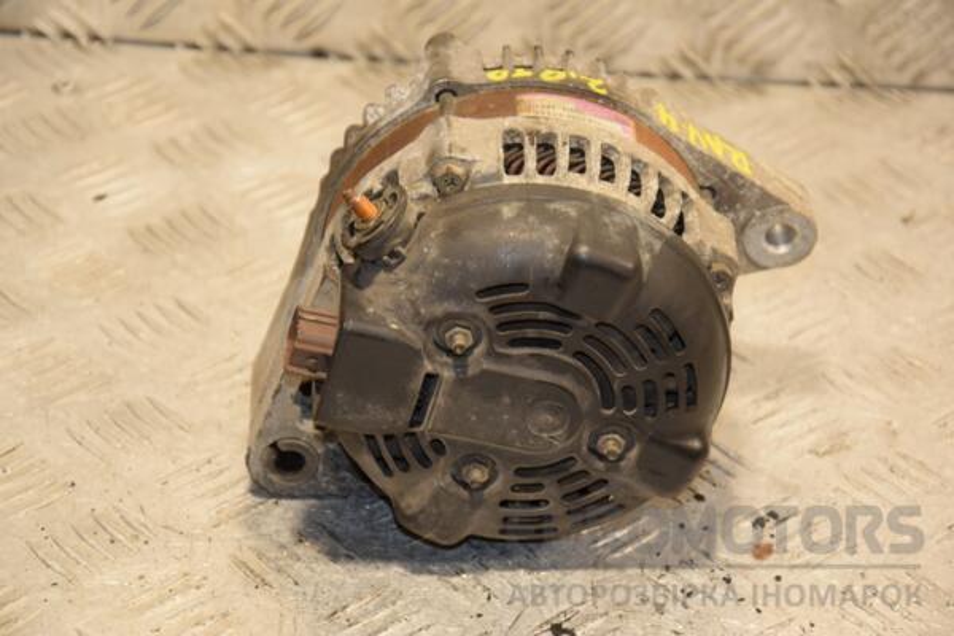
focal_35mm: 128
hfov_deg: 16.1
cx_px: 477
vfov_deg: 10.8
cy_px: 318
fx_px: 3378
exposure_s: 1/100
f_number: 5.6
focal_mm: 85
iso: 800
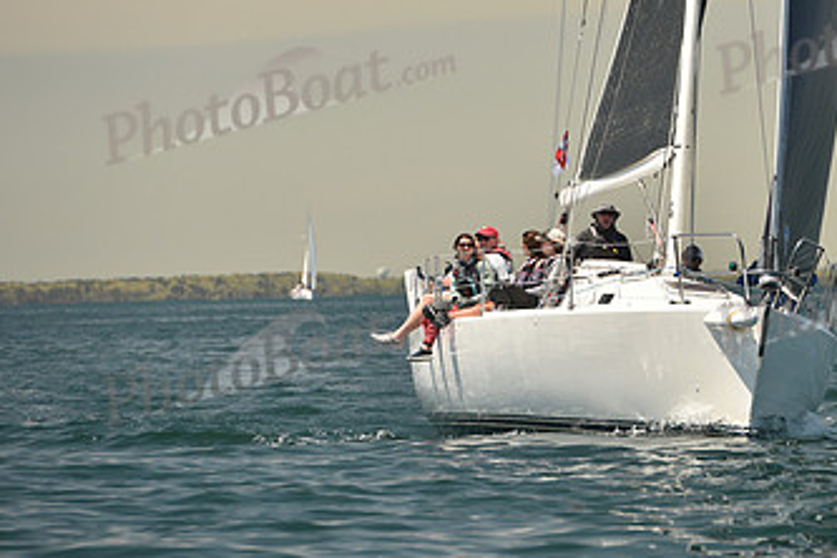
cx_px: 588
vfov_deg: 3.9
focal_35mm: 348
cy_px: 195
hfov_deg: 5.9
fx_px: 8090
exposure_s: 1/800
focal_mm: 200
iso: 250
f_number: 5
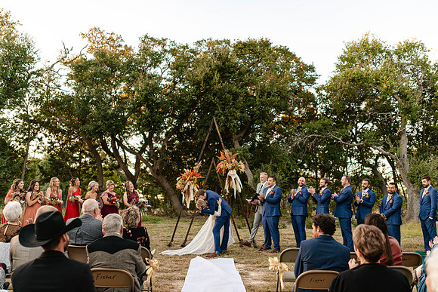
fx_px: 426
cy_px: 146
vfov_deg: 37.9
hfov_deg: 54.4
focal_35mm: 35
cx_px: 219
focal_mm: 35
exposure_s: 1/250
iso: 200
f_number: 2
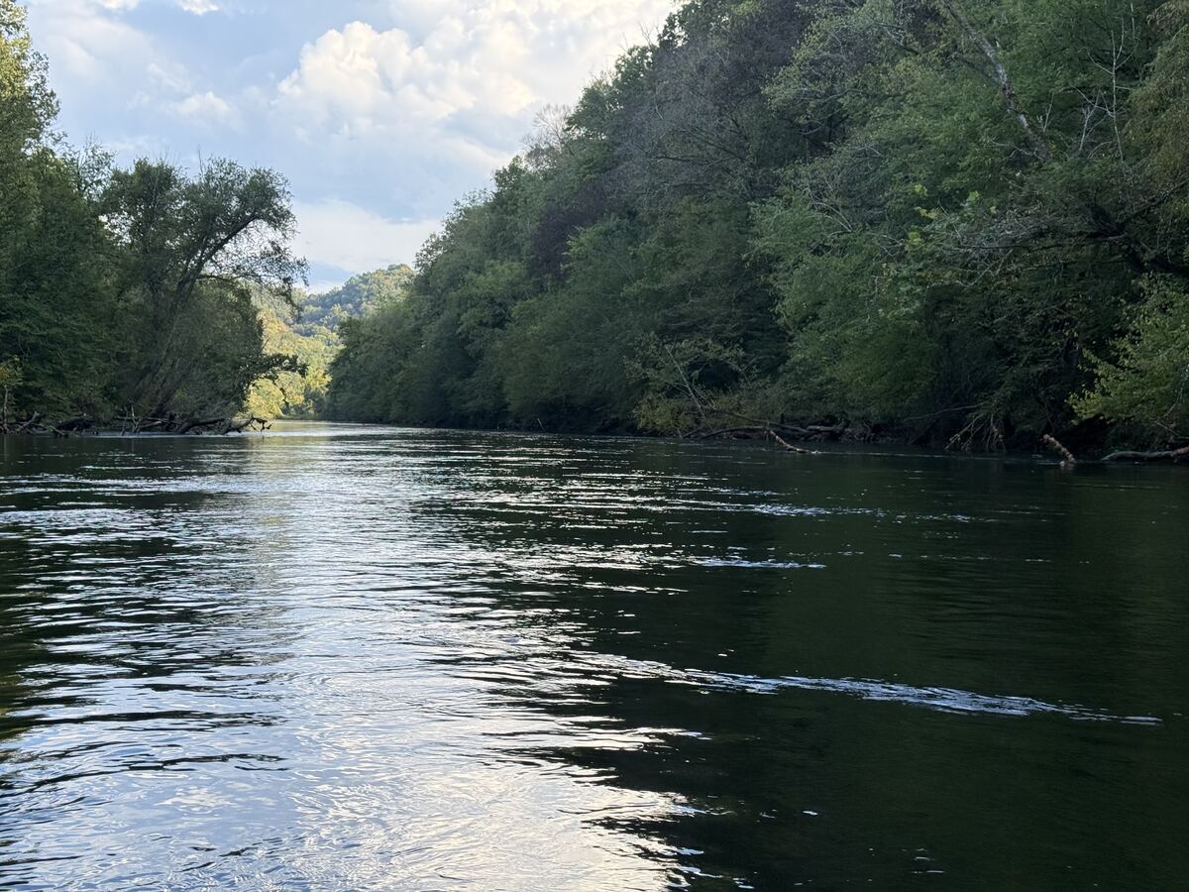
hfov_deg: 39.7
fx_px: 1649
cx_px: 594
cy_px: 446
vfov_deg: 30.3
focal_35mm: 48
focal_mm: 6.76
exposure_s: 1/928
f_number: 1.78
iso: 80
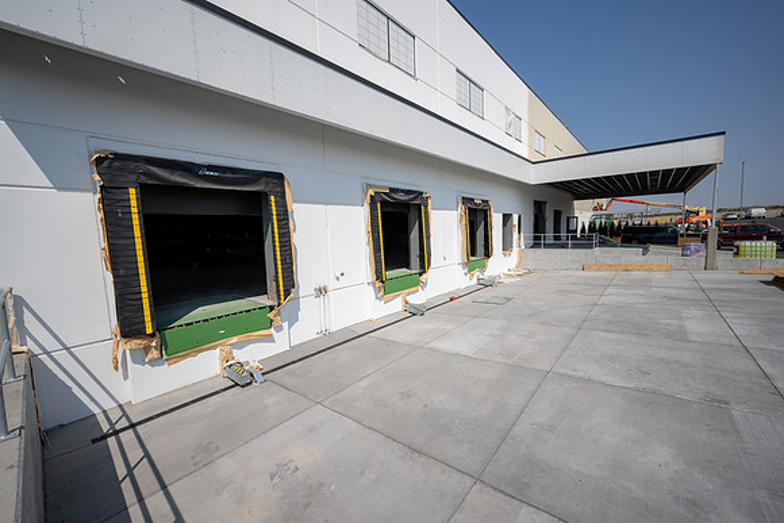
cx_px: 392
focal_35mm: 14
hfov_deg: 104.2
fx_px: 305
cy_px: 262
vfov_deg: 81.2
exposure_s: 1/400
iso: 100
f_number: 11
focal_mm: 14
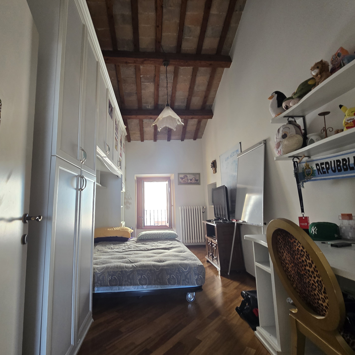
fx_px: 186
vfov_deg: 87.4
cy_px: 179
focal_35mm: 16
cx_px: 163
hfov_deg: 87.3
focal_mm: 2.2
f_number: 2.2
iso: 200
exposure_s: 1/50
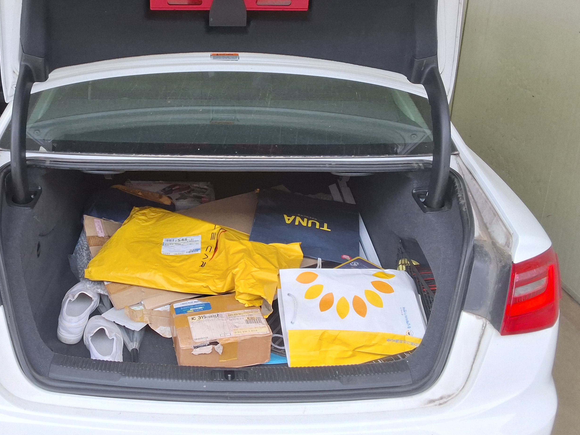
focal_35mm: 37
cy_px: 151
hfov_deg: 49.4
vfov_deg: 38.3
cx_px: 204
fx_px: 620
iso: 32
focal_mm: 2.91
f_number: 1.9
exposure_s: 1/295
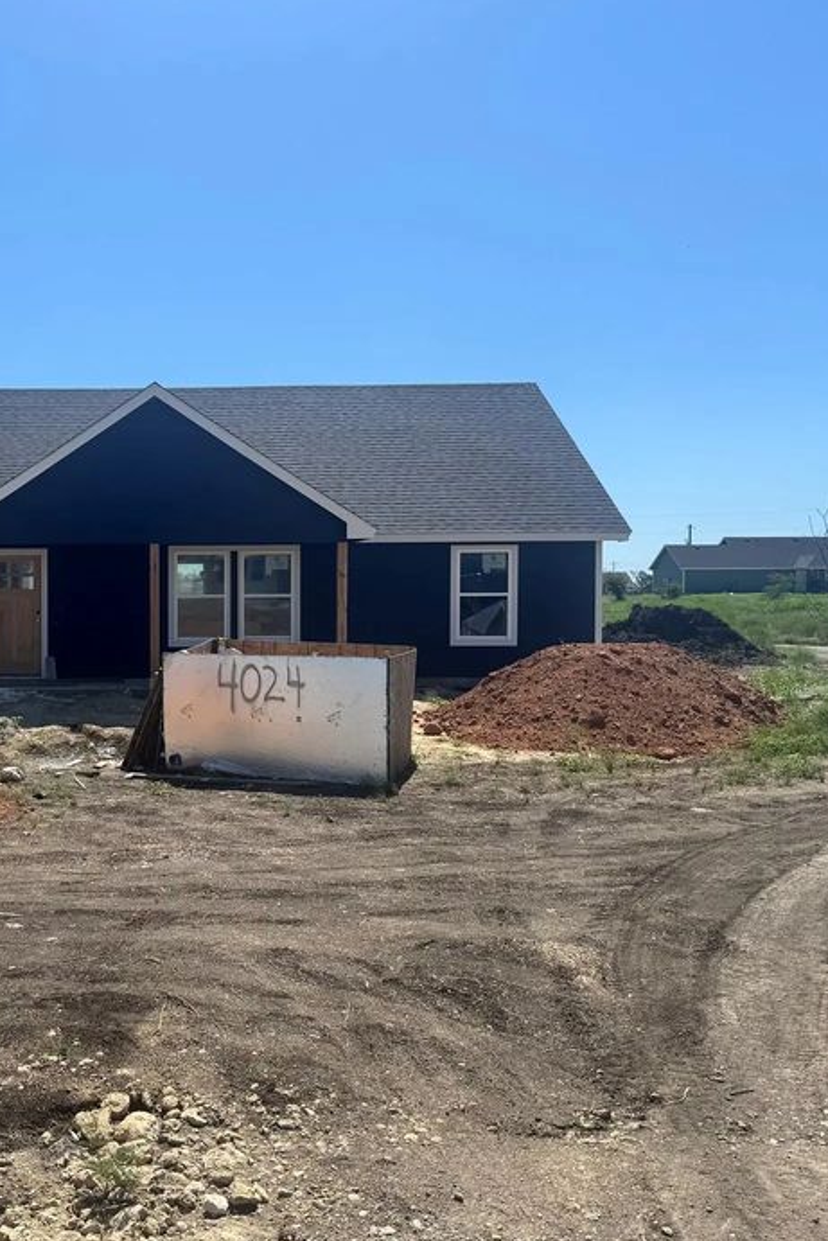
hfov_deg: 34.2
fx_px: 1276
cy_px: 621
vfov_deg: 51.9
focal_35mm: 37
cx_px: 101
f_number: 1.78
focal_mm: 6.76
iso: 80
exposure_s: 1/4310
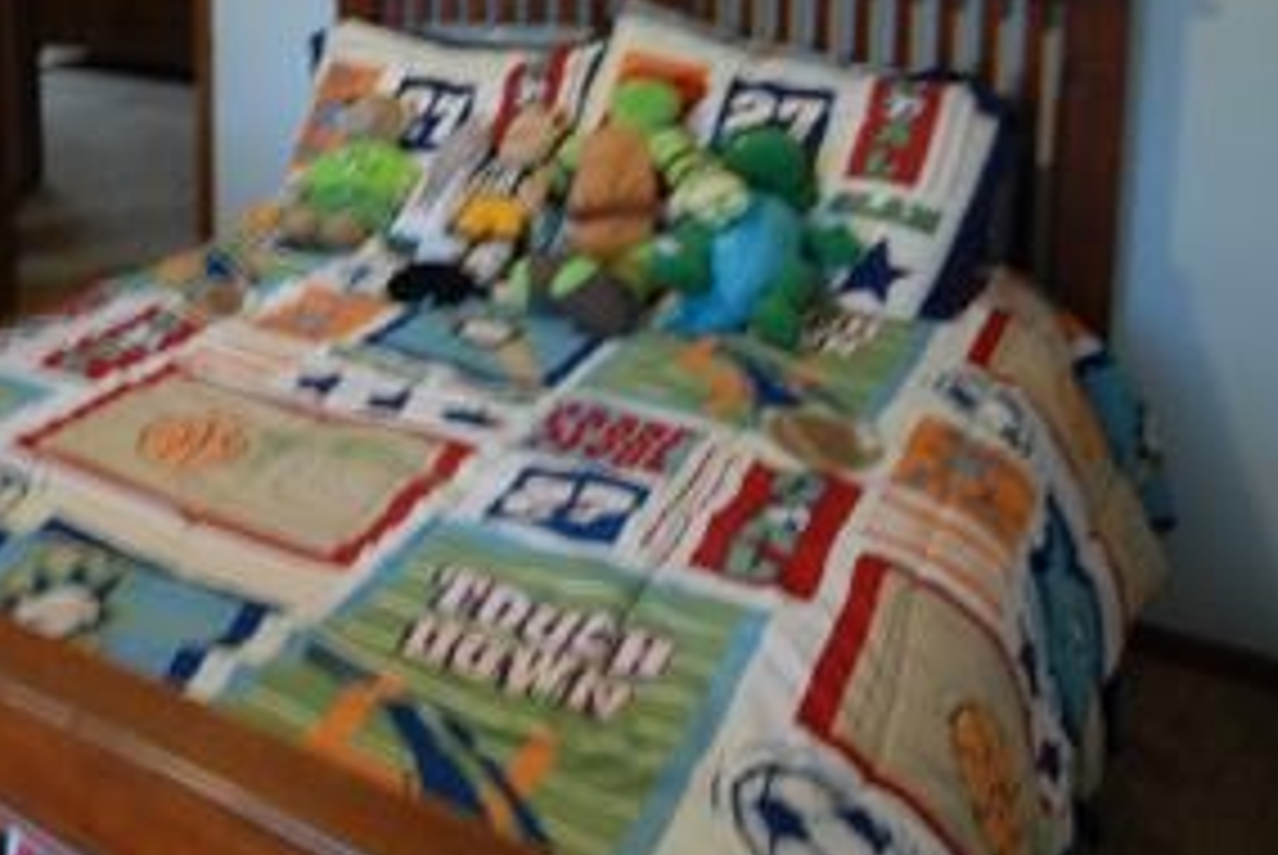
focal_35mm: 37
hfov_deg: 49.1
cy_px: -18
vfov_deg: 32.7
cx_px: 279
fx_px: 1319
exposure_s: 1/2
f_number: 10
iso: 400
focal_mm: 11
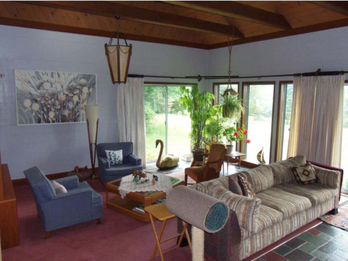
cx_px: 174
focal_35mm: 26
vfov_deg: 53.1
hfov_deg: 67.3
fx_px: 262
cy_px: 130
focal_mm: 4.7
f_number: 3.2
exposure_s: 1/40
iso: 200
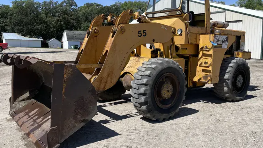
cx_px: 127
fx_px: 230
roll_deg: -1.2
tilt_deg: -4.3
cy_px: 66
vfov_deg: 35.6
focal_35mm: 33
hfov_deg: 59.5
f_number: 1.6
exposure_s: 1/3165
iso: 32
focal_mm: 5.1
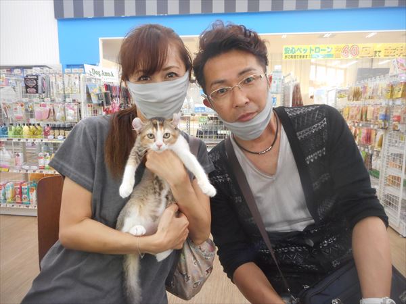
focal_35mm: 25
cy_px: 152
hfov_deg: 69.4
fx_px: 293
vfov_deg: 54.9
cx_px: 203
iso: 360
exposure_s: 1/30
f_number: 3.7
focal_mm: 4.5
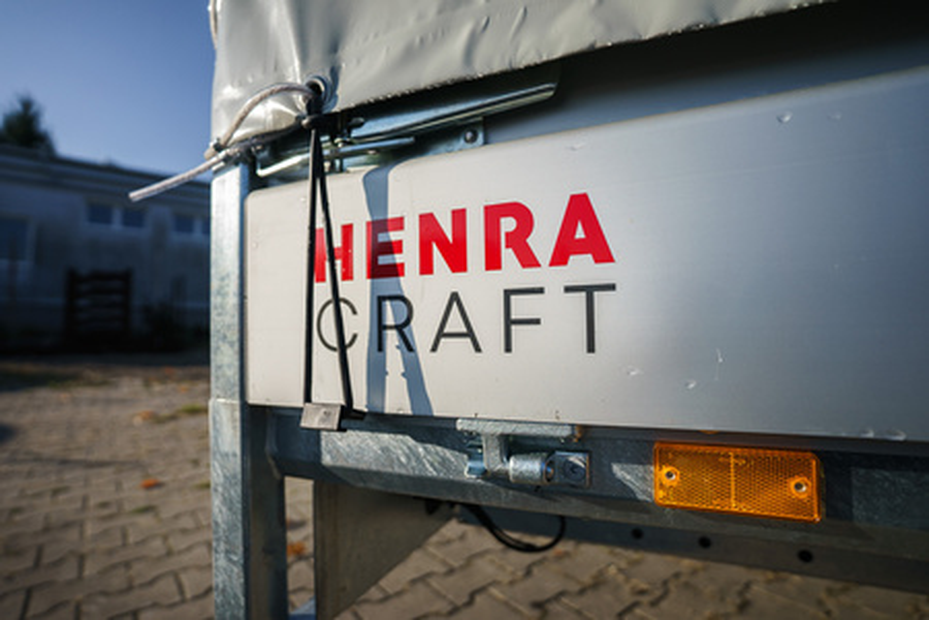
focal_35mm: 18
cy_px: 310
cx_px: 464
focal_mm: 17
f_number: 2.8
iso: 160
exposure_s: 1/3200
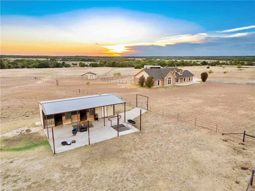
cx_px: 128
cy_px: 96
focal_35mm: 24
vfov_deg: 56.8
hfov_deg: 71.6
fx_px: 177
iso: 140
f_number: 2.8
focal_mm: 12.29
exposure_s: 1/40
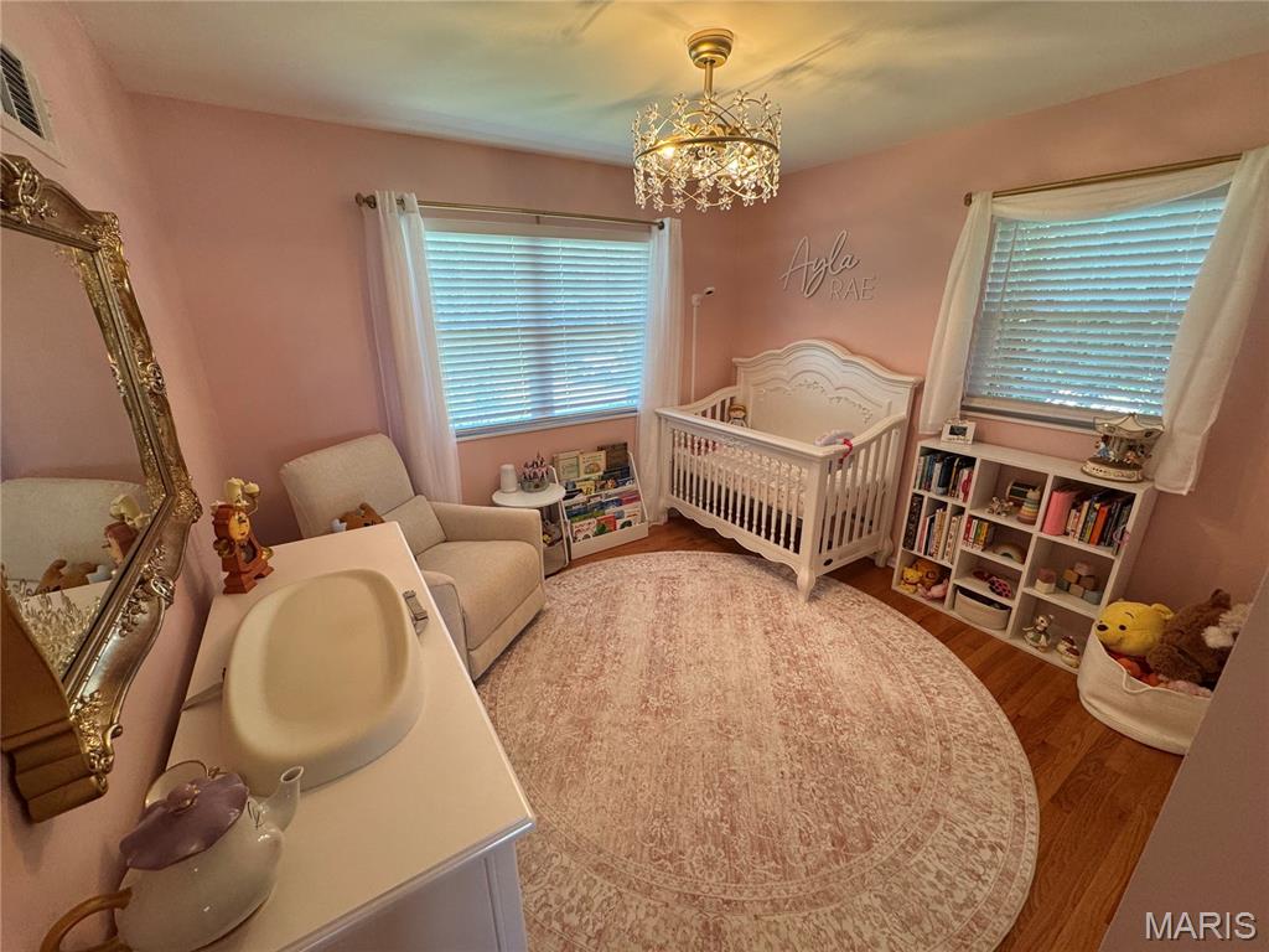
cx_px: 634
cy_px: 476
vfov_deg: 85.7
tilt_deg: -19.8
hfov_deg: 102.1
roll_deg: +0.4
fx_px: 513
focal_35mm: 14
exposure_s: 1/120
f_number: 2.2
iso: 160
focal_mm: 2.22
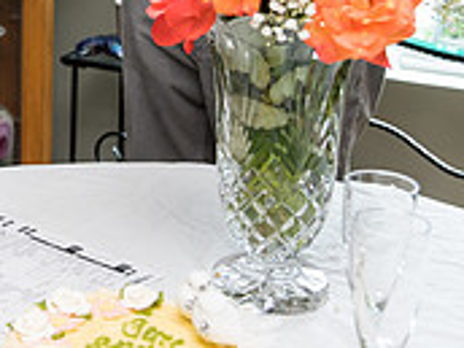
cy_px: -36
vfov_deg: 13.9
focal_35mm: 104
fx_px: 1394
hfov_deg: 17.9
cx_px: -103
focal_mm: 32
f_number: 4
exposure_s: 1/320
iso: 1600
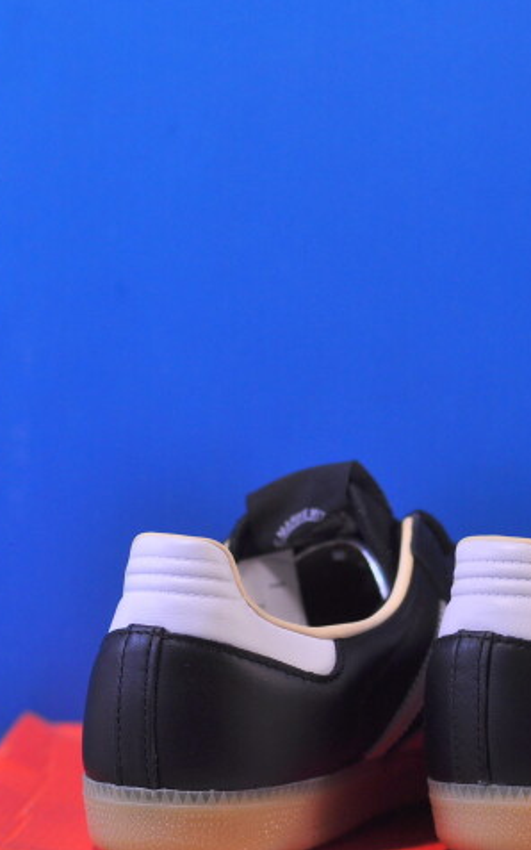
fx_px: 2965
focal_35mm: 128
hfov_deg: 10.2
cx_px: 486
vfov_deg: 16.3
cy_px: 470
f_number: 2.8
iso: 250
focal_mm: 50
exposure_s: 1/320
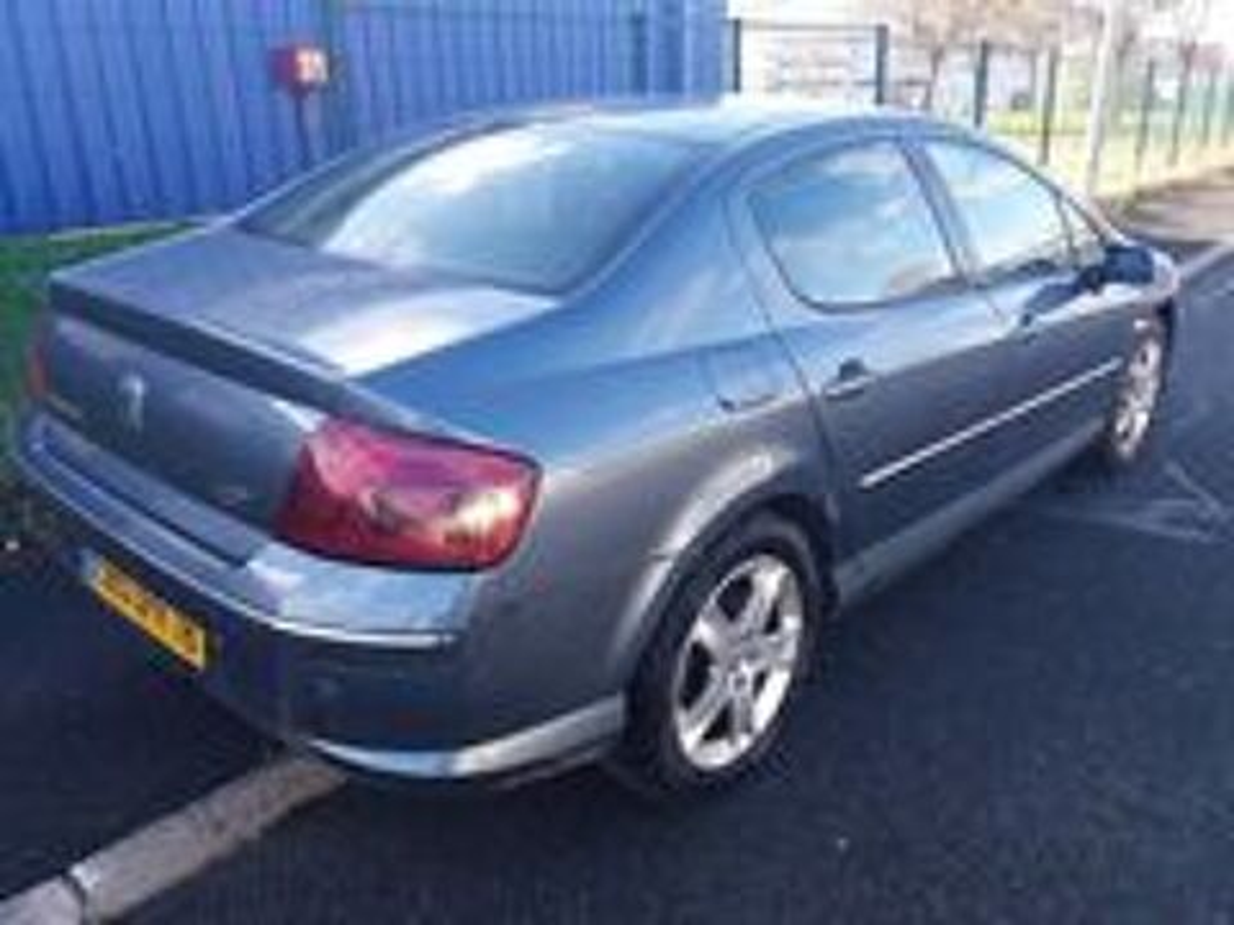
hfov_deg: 63.4
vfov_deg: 49.7
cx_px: 617
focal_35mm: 28
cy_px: 462
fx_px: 998
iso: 64
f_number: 1.9
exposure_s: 1/145
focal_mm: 3.7
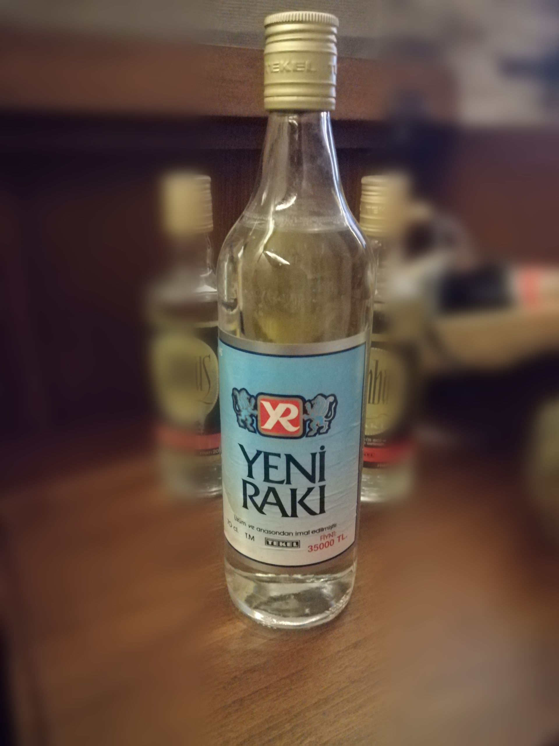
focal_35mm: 27
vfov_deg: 65.3
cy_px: 373
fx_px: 581
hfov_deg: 51.4
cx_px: 280
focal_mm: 3.95
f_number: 1.8
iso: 2000
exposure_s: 1/12.5
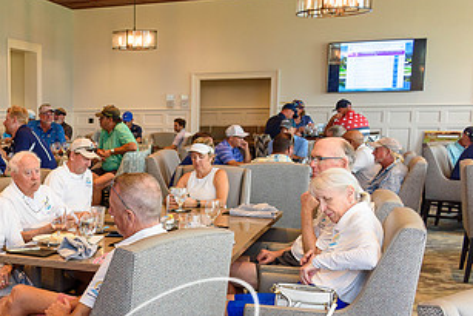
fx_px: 670
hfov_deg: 36.3
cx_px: 40
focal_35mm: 51
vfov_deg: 26.3
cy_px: 218
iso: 500
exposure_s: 1/60
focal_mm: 18
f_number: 4
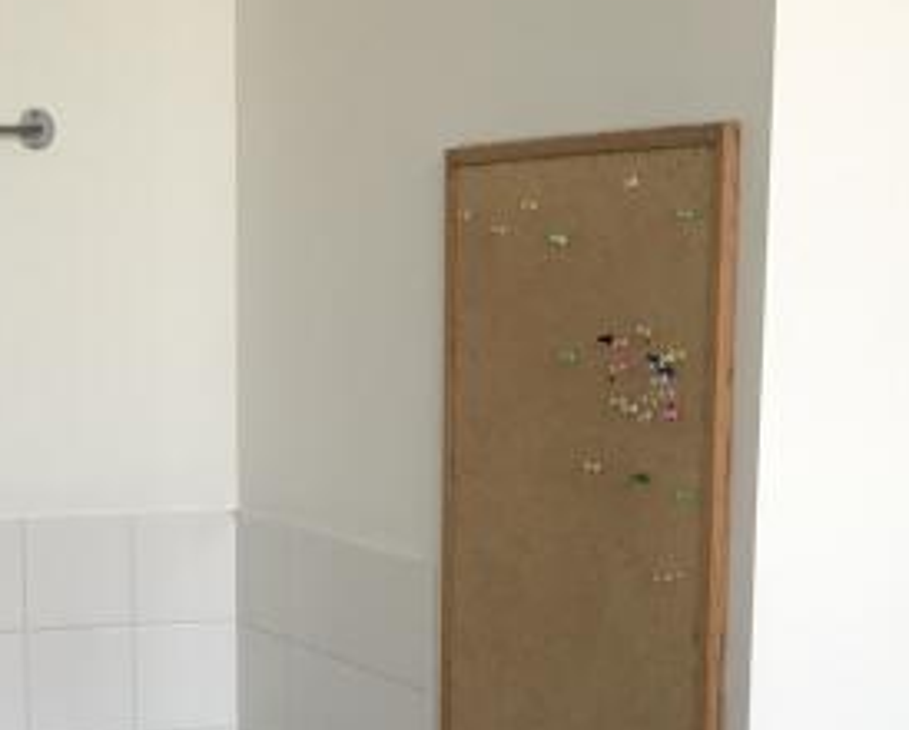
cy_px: 846
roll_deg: -0.5
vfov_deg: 14.7
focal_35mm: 102
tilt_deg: -11.9
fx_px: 2748
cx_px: 279
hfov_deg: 18.7
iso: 32
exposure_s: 1/100
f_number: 1.8
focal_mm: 3.99
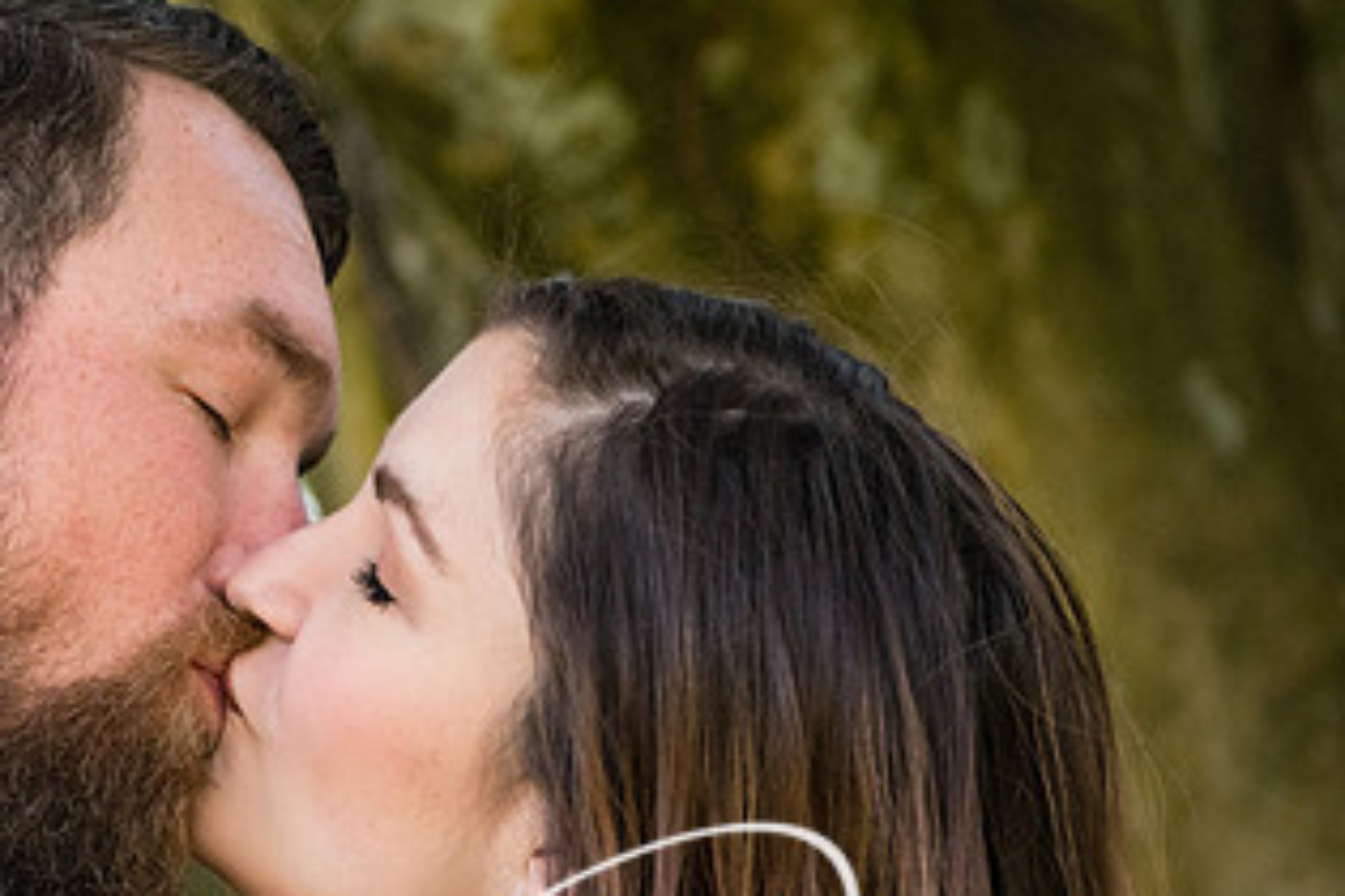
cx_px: 267
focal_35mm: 406
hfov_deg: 5.1
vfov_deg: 3.4
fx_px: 15167
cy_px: 652
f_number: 4.8
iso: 1400
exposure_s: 1/500
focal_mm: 145
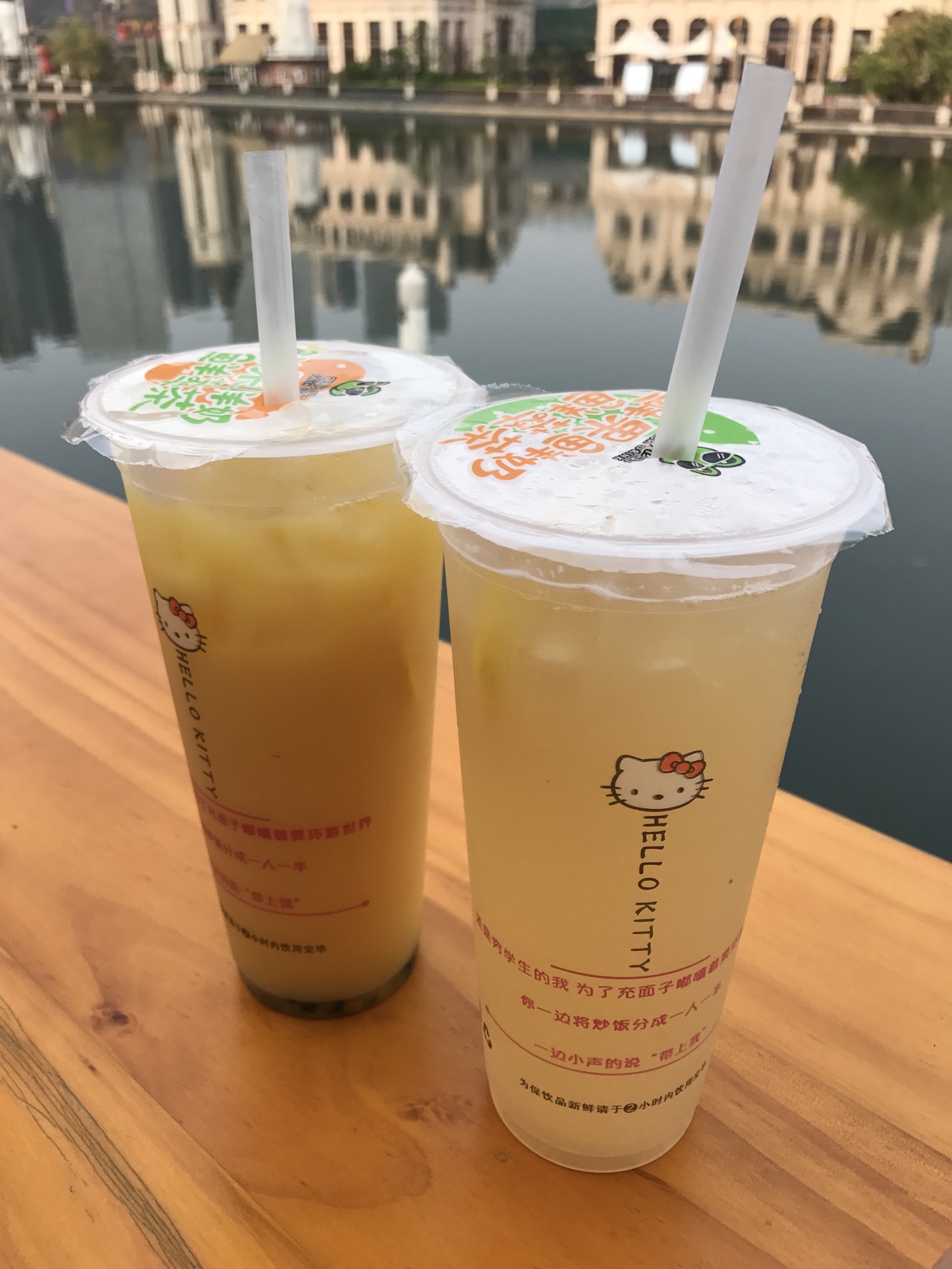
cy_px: 634
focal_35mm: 28
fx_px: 1027
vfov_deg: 63.4
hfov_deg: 49.7
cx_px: 476
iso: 20
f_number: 1.8
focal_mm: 3.99
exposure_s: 1/610
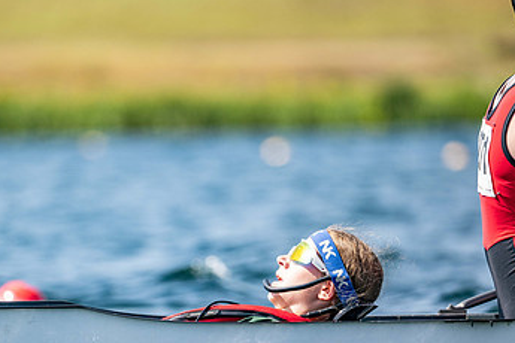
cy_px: 262
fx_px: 9613
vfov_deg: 2.0
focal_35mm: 672
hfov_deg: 3.1
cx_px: 273
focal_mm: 400
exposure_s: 1/2500
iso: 220
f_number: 4.5
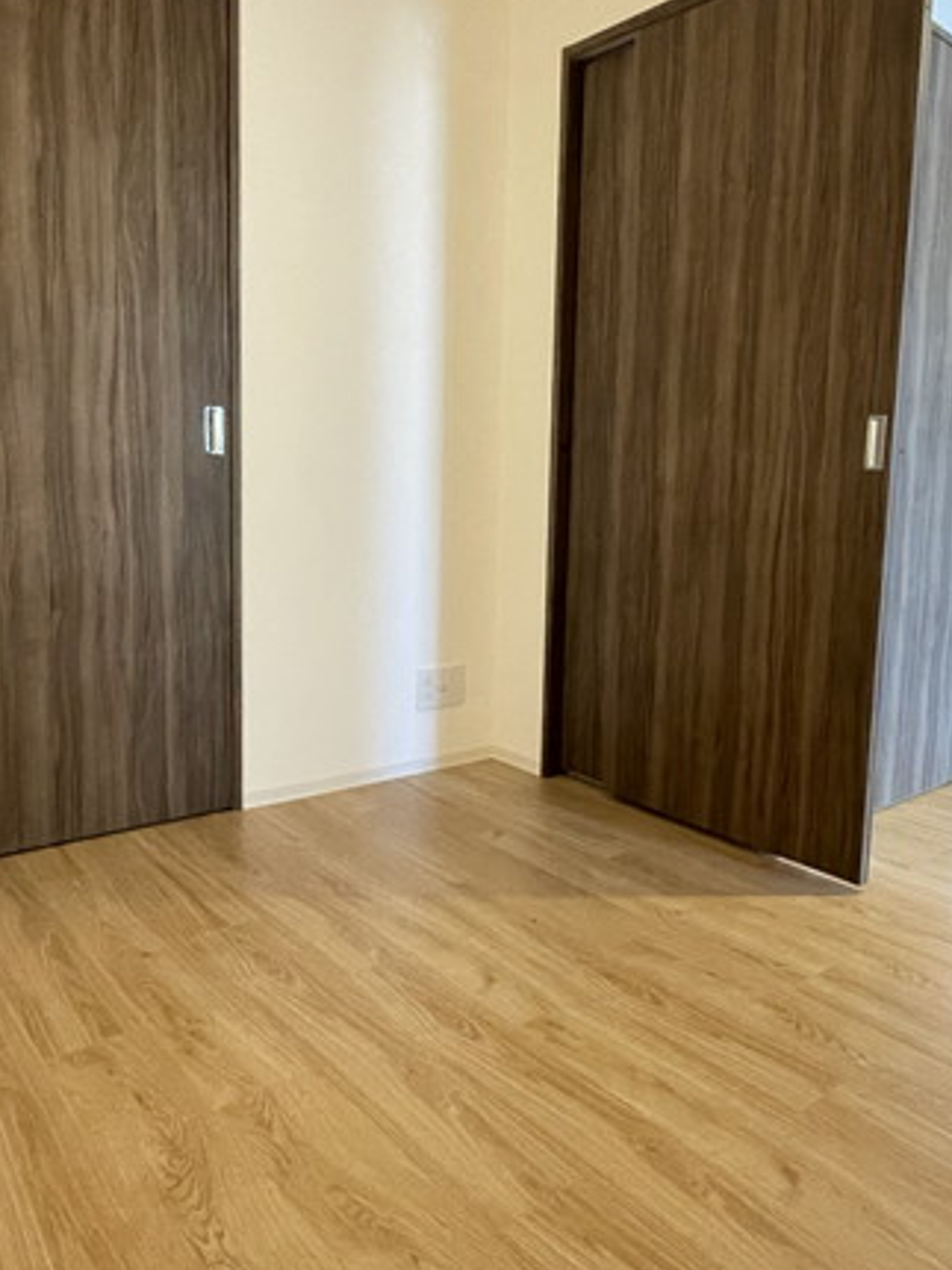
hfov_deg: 52.7
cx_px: 572
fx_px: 954
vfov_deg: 67.3
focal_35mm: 26
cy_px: 595
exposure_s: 1/50
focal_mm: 1.55
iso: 1000
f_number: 2.4
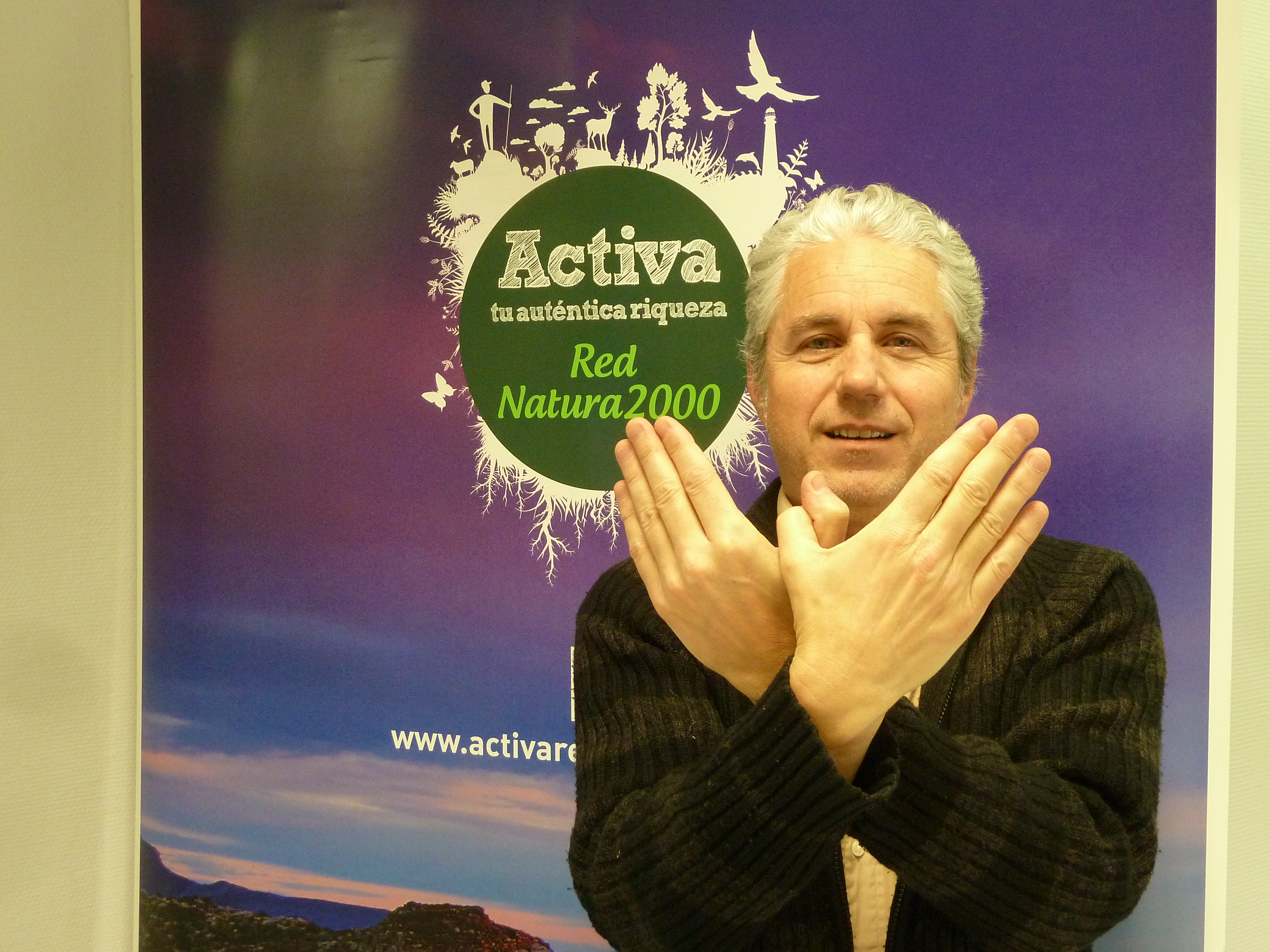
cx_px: 635
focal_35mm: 44
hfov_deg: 42.9
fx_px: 1614
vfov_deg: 32.9
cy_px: 476
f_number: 3.7
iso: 400
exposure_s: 1/30
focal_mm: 7.3
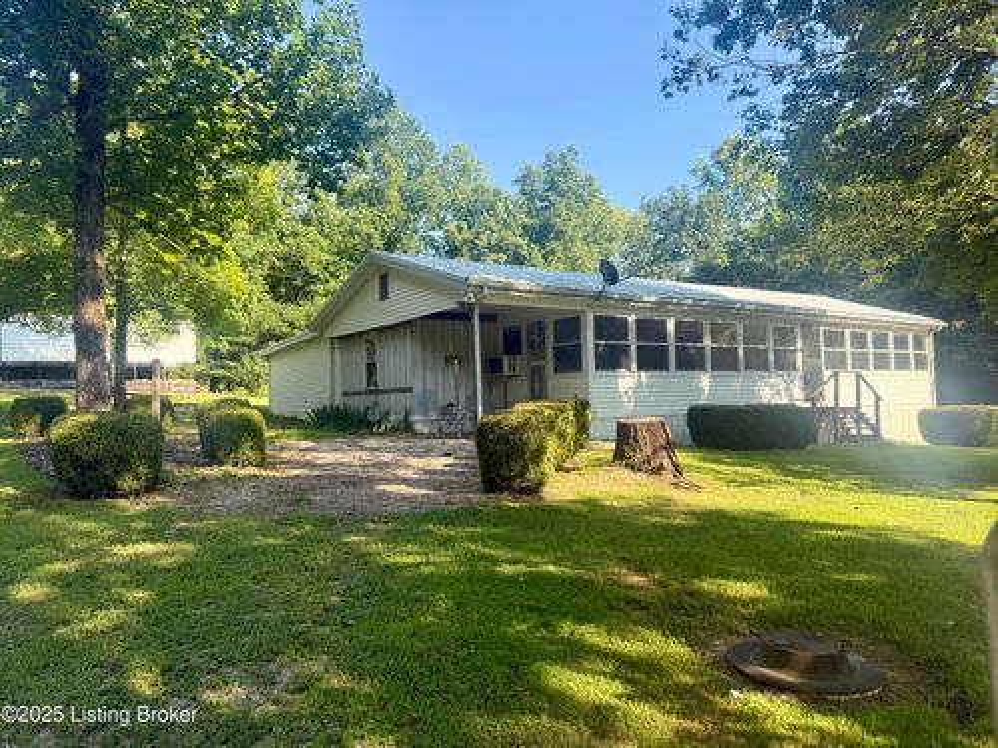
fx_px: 692
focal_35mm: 24
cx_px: 499
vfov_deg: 56.8
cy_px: 374
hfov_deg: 71.6
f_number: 1.78
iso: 100
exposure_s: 1/1091
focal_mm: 6.76
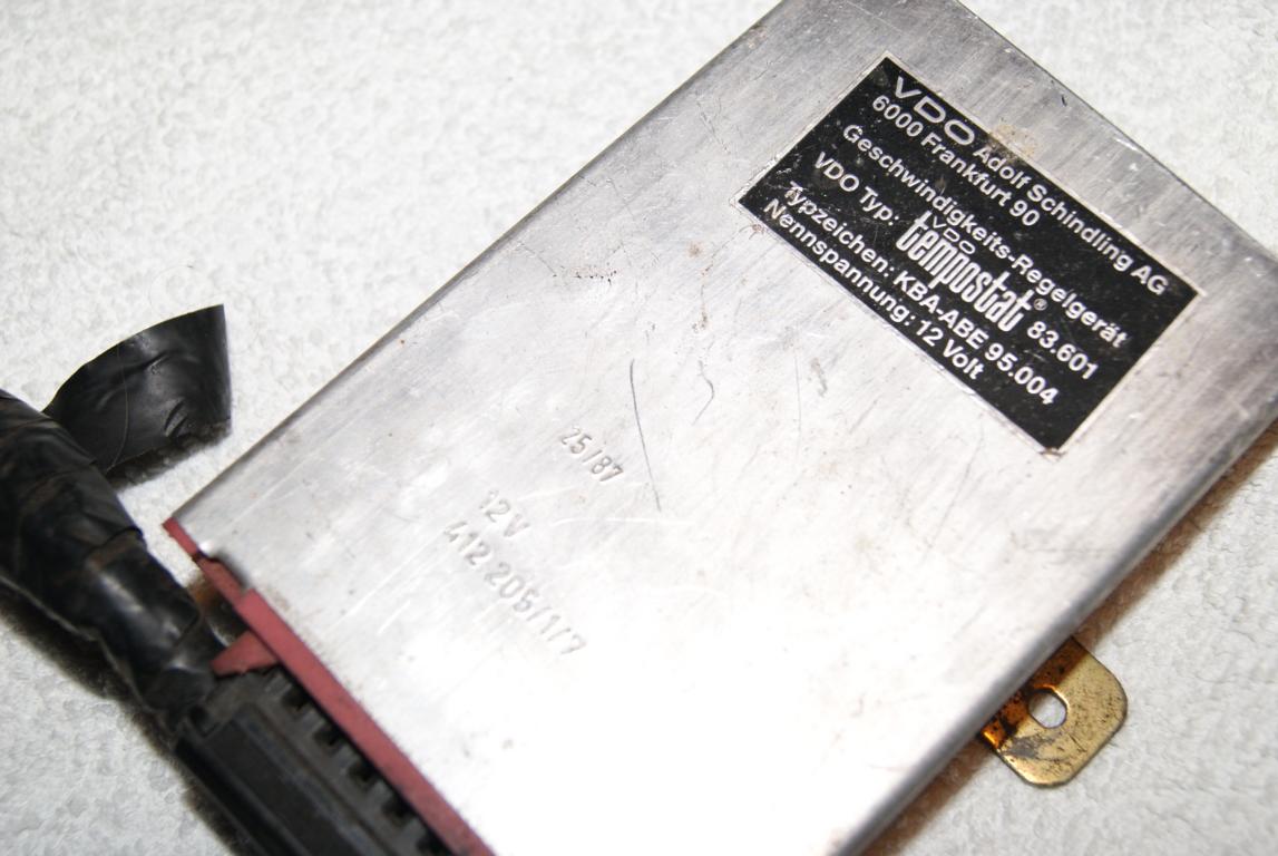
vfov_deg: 30.0
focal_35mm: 45
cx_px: 639
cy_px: 428
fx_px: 1600
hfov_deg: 43.6
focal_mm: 30
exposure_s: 1/80
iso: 400
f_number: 5.6
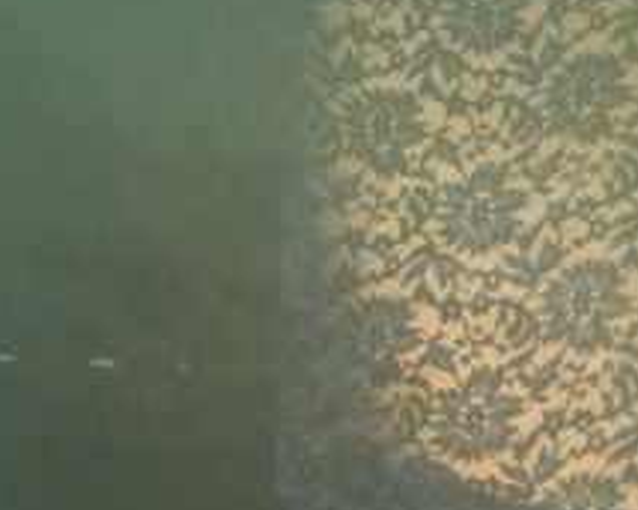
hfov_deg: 21.1
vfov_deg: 17.7
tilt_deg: +8.9
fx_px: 1623
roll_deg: +1.2
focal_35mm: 86
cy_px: 398
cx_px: 701
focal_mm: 4.15
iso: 80
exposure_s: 1/4
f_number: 2.2
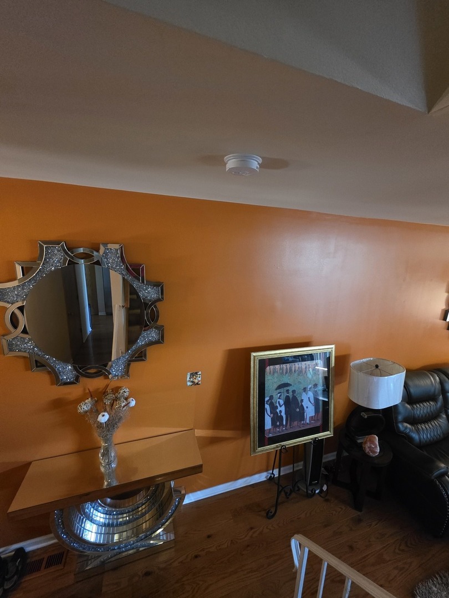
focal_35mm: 13
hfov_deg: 89.9
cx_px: 224
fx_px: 225
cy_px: 299
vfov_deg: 106.2
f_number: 1.9
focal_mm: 2.2
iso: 1250
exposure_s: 1/60
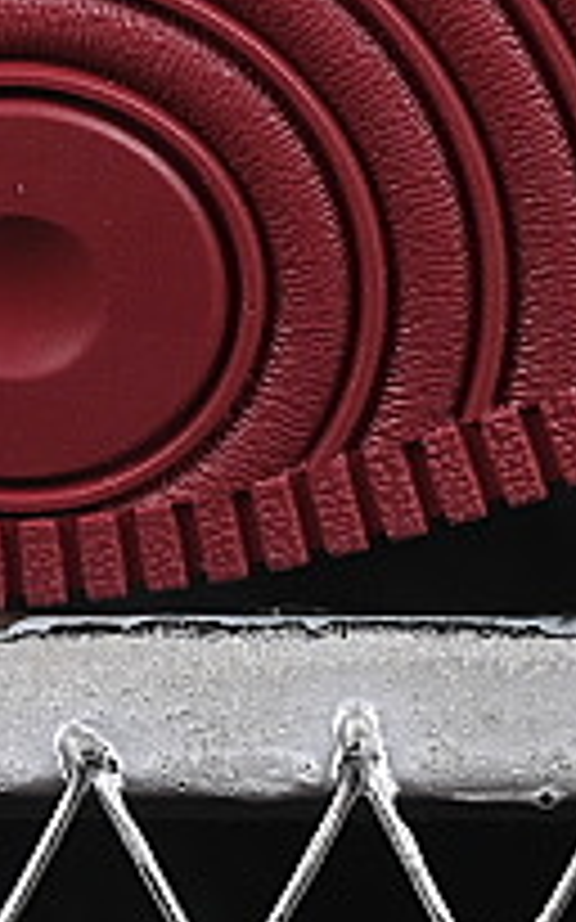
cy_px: -391
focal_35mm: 403
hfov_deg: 3.3
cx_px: 729
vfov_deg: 5.2
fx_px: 10129
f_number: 7.1
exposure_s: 1/80
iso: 160
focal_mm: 50
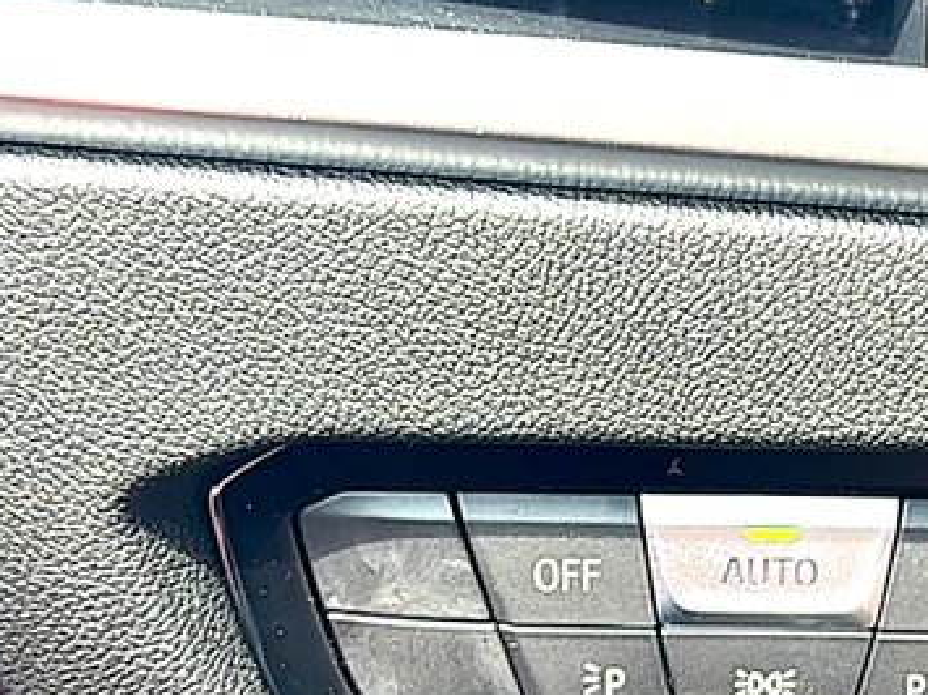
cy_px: 576
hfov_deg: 24.7
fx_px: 2064
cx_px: 805
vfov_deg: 18.9
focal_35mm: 77
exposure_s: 1/87
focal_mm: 6.86
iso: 64
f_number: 1.78
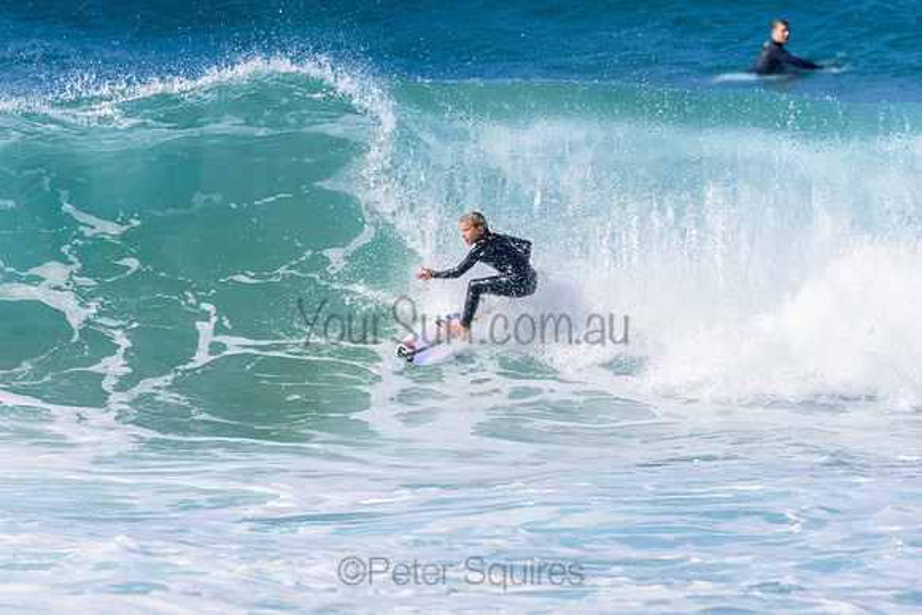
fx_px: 19212
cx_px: 461
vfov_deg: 1.8
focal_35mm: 750
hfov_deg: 2.7
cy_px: 308
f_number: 5.6
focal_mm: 500
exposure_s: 1/2000
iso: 280
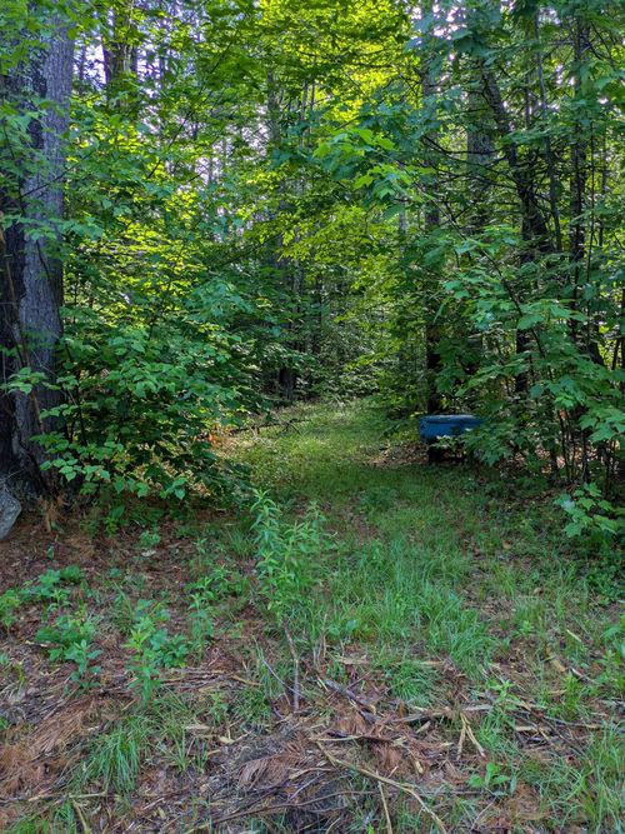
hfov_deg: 54.9
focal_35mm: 25
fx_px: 602
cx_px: 312
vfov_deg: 69.4
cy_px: 417
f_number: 1.89
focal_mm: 5.43
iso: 63
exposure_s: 1/100
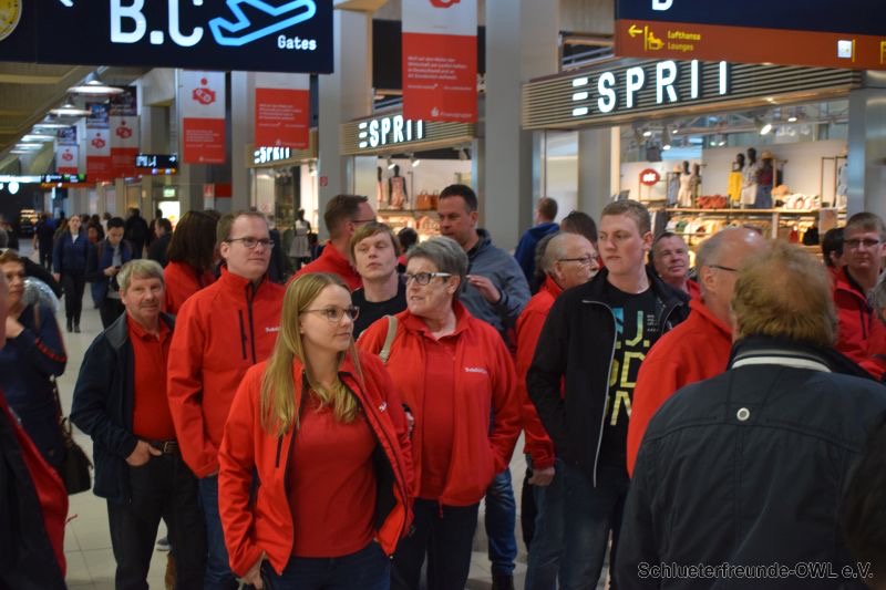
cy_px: 295
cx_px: 443
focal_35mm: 48
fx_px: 1181
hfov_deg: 41.1
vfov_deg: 28.1
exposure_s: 1/60
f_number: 4.5
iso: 1000
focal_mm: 32
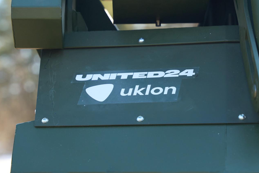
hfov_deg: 23.1
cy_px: 92
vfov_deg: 15.5
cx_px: 147
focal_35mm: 88
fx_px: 633
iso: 1250
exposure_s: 1/800
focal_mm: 70
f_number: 4
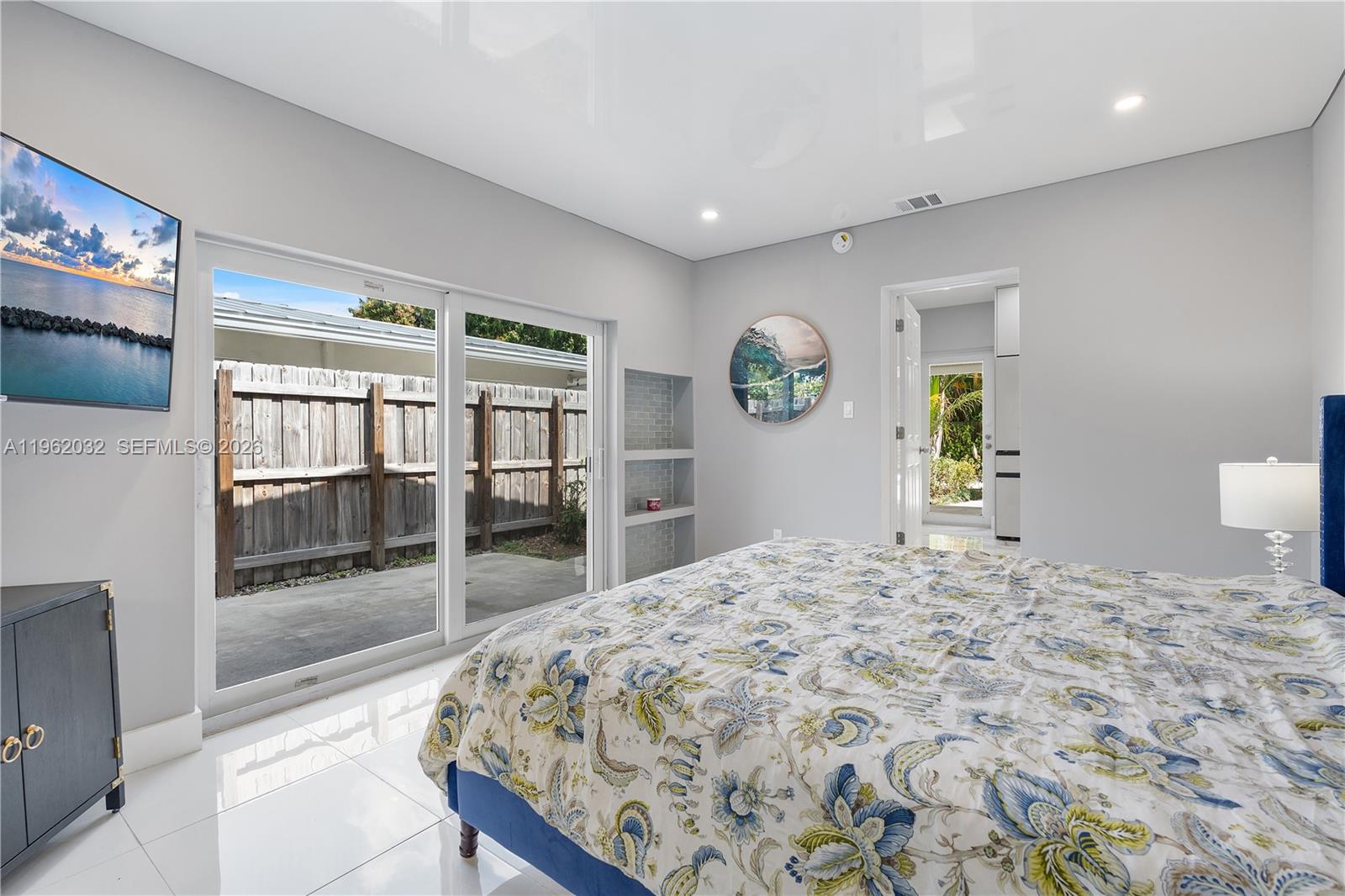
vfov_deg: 73.7
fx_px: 598
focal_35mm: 16
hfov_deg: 96.7
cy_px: 448
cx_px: 672
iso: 640
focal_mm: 16
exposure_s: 1/60
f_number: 8
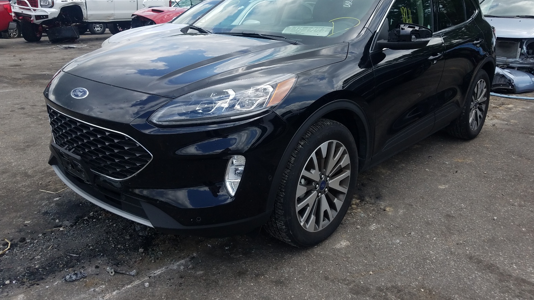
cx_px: 264
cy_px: 118
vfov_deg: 40.0
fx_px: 411
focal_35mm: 29
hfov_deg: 66.1
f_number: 1.7
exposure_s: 1/1667
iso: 50
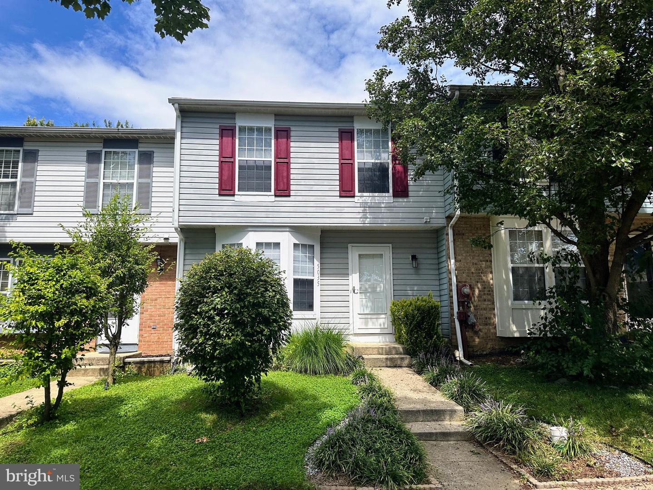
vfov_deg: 56.8
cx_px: 326
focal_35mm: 24
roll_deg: -0.1
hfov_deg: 71.6
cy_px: 245
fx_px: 453
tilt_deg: +10.0
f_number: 1.78
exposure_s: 1/7576
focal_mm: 6.86
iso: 80
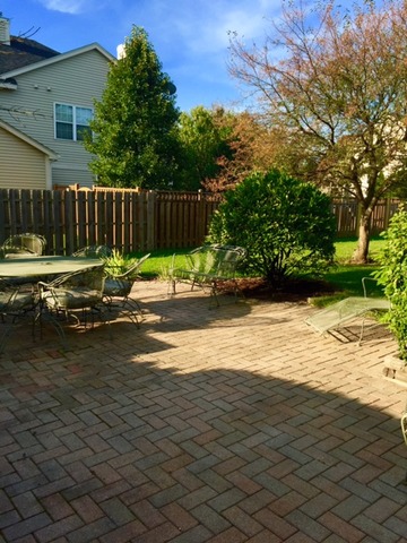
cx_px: 204
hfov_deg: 48.2
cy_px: 272
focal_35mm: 29
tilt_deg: -7.6
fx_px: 455
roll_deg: -2.0
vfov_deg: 61.7
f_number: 2.2
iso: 32
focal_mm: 4.15
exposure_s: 1/775
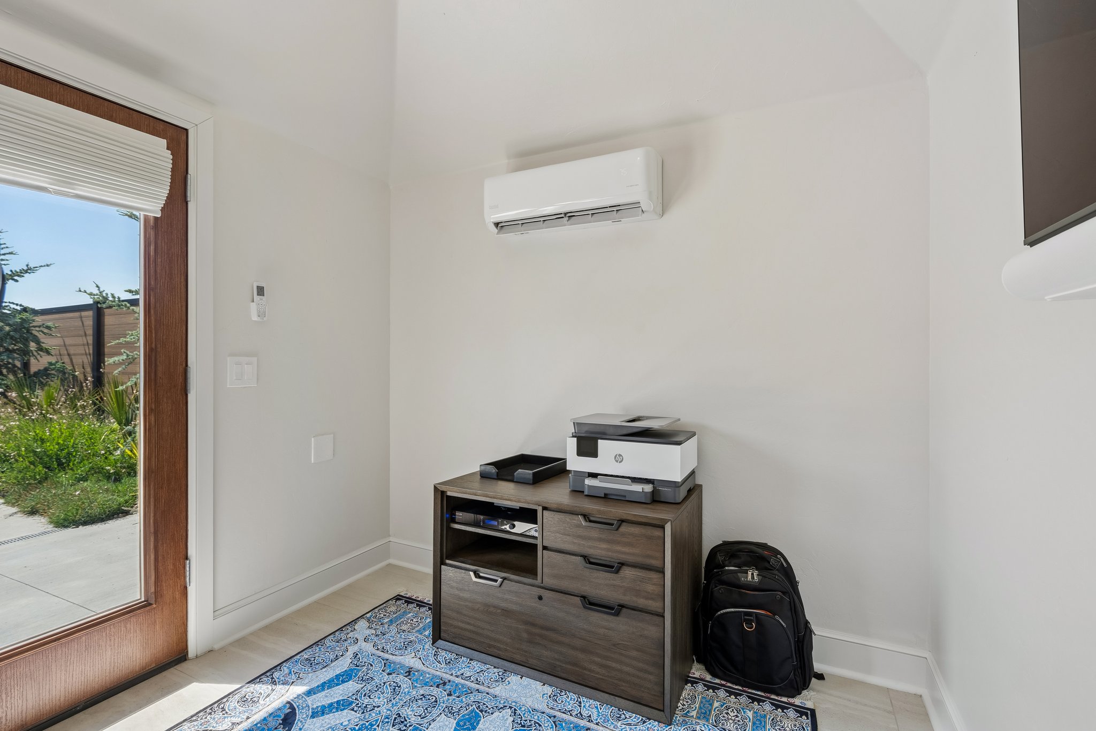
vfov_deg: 73.7
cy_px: 366
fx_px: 487
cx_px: 548
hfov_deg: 96.7
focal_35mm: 16
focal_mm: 16
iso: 200
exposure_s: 1/60
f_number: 8
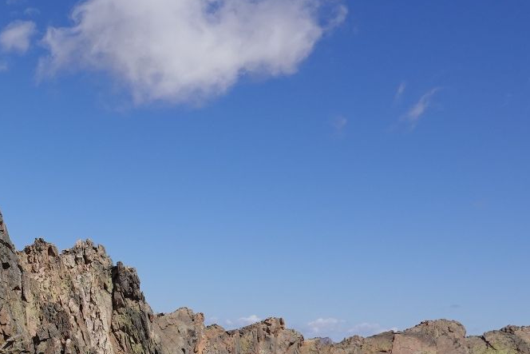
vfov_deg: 17.3
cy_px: 461
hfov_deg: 24.7
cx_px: -105
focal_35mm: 74
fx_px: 1090
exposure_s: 1/640
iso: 100
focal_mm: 9
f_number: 5.6
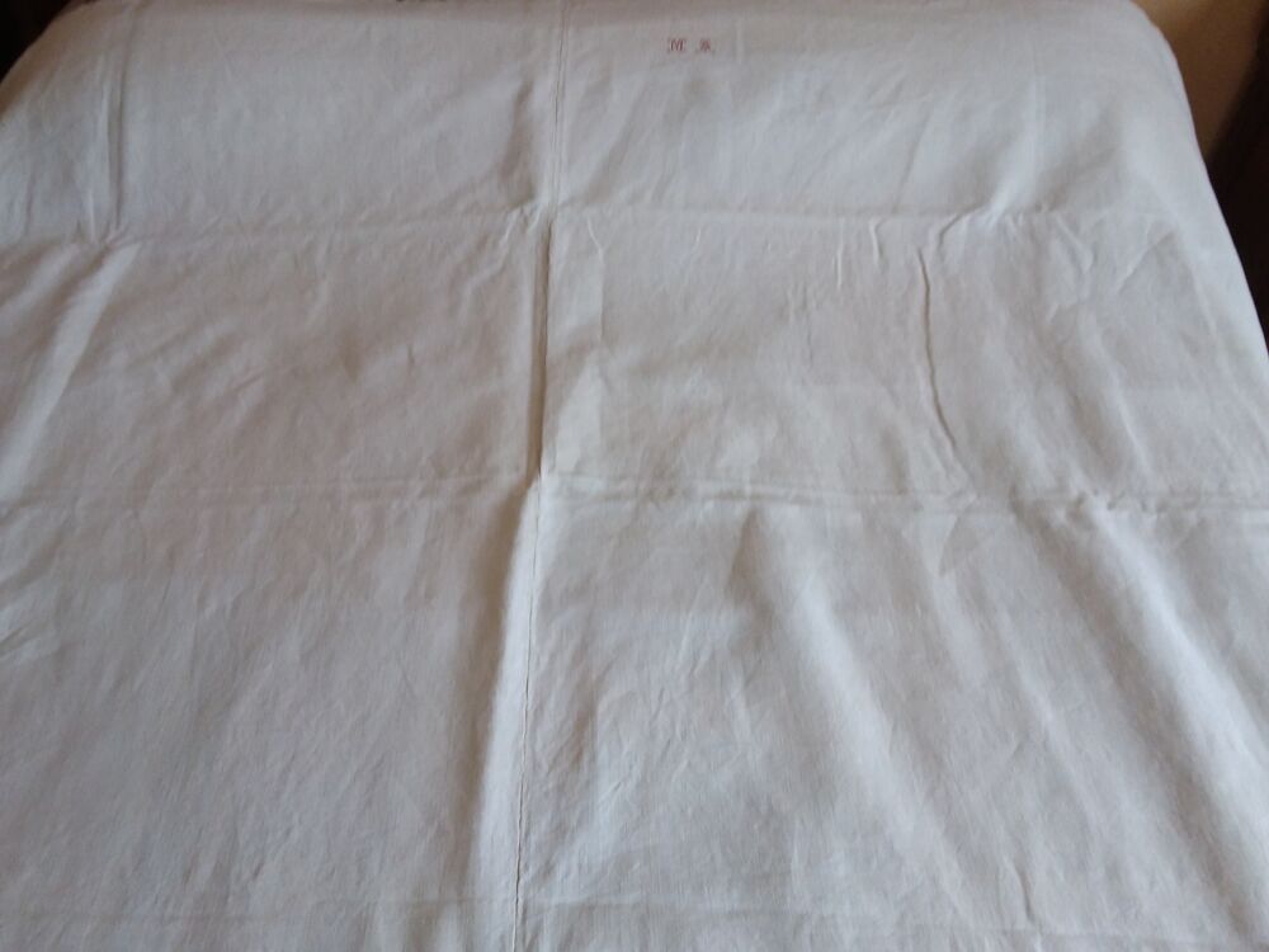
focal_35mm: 27
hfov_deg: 65.3
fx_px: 990
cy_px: 476
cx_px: 634
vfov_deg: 51.4
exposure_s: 1/33
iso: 64
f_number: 1.9
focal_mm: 2.91
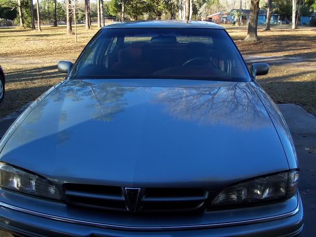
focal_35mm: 37
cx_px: 158
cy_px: 118
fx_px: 338
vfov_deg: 38.7
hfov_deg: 50.1
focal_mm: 5.6
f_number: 2.8
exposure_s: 1/250
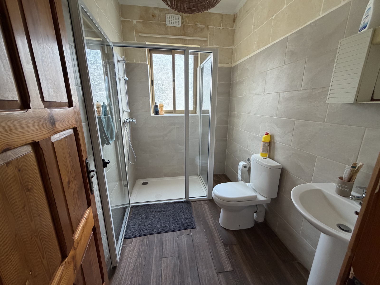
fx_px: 154
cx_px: 190
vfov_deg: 85.7
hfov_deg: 102.1
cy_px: 142
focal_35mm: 14
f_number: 2.2
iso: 320
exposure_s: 1/109
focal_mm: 2.22
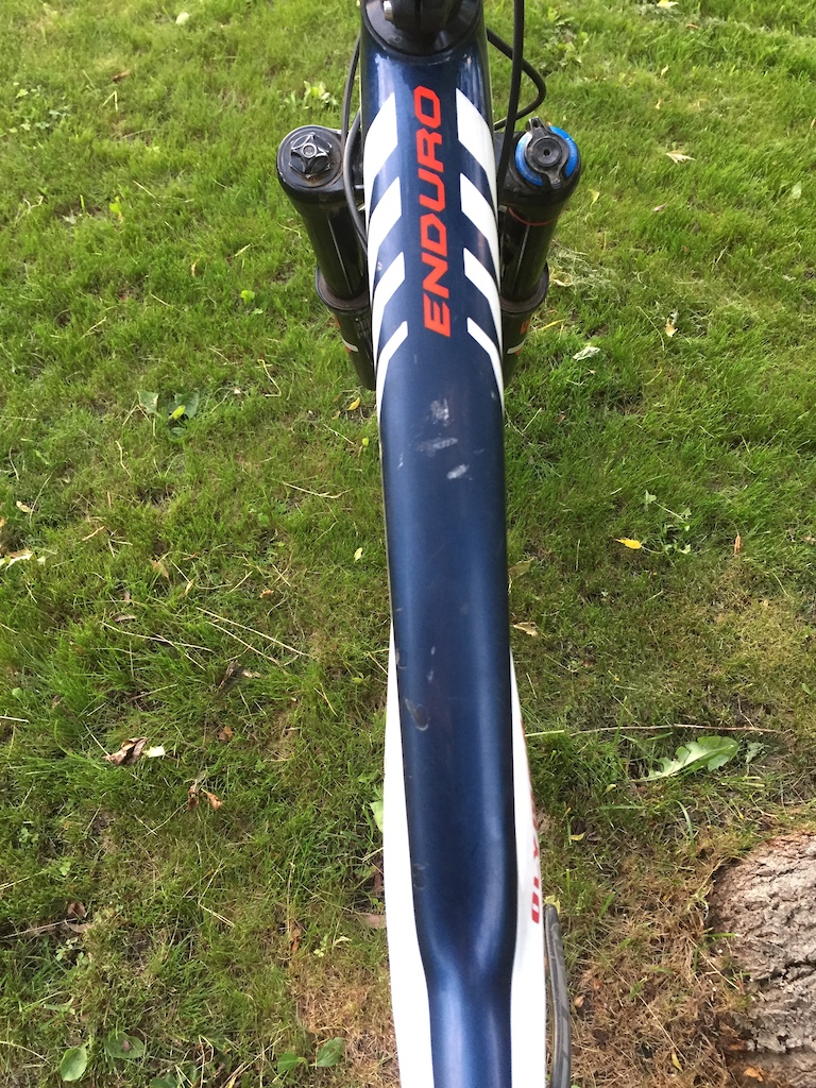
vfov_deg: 61.7
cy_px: 544
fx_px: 911
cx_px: 408
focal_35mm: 29
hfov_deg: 48.2
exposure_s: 1/30
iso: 125
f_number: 2.2
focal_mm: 4.15
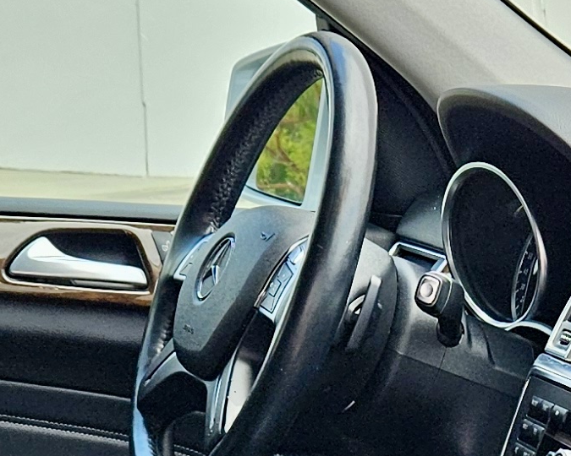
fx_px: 2248
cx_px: 564
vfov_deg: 10.9
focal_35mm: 133
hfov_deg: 14.3
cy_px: 803
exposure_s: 1/719
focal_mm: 5.4
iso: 64
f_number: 1.8
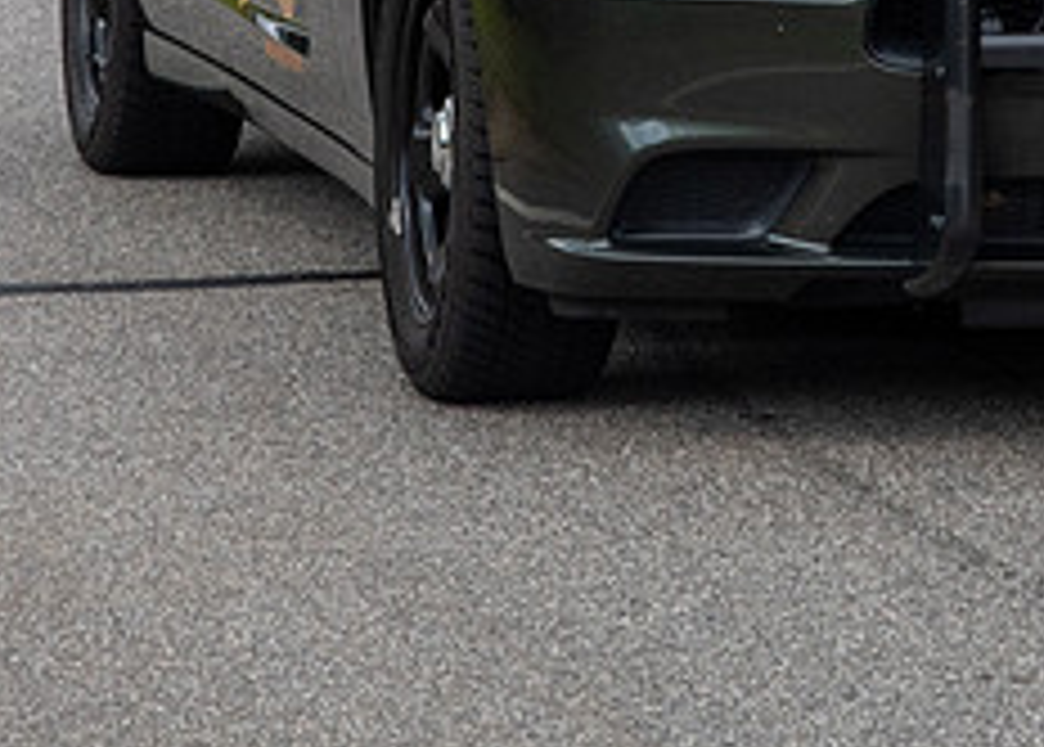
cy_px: -153
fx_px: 8989
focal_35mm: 303
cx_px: 817
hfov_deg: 6.6
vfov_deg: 4.7
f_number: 16
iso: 640
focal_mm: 62
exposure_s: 1/320
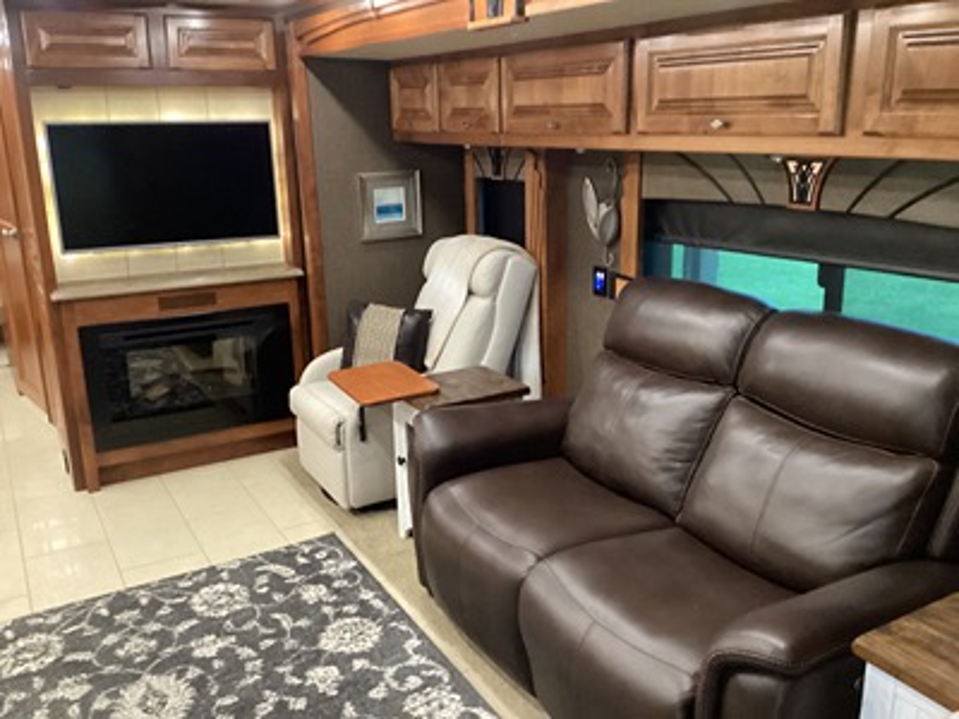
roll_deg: +1.5
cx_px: 480
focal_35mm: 31
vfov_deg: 45.4
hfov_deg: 58.4
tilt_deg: -17.2
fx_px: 859
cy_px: 360
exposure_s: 1/30
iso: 640
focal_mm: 3.3
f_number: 2.4
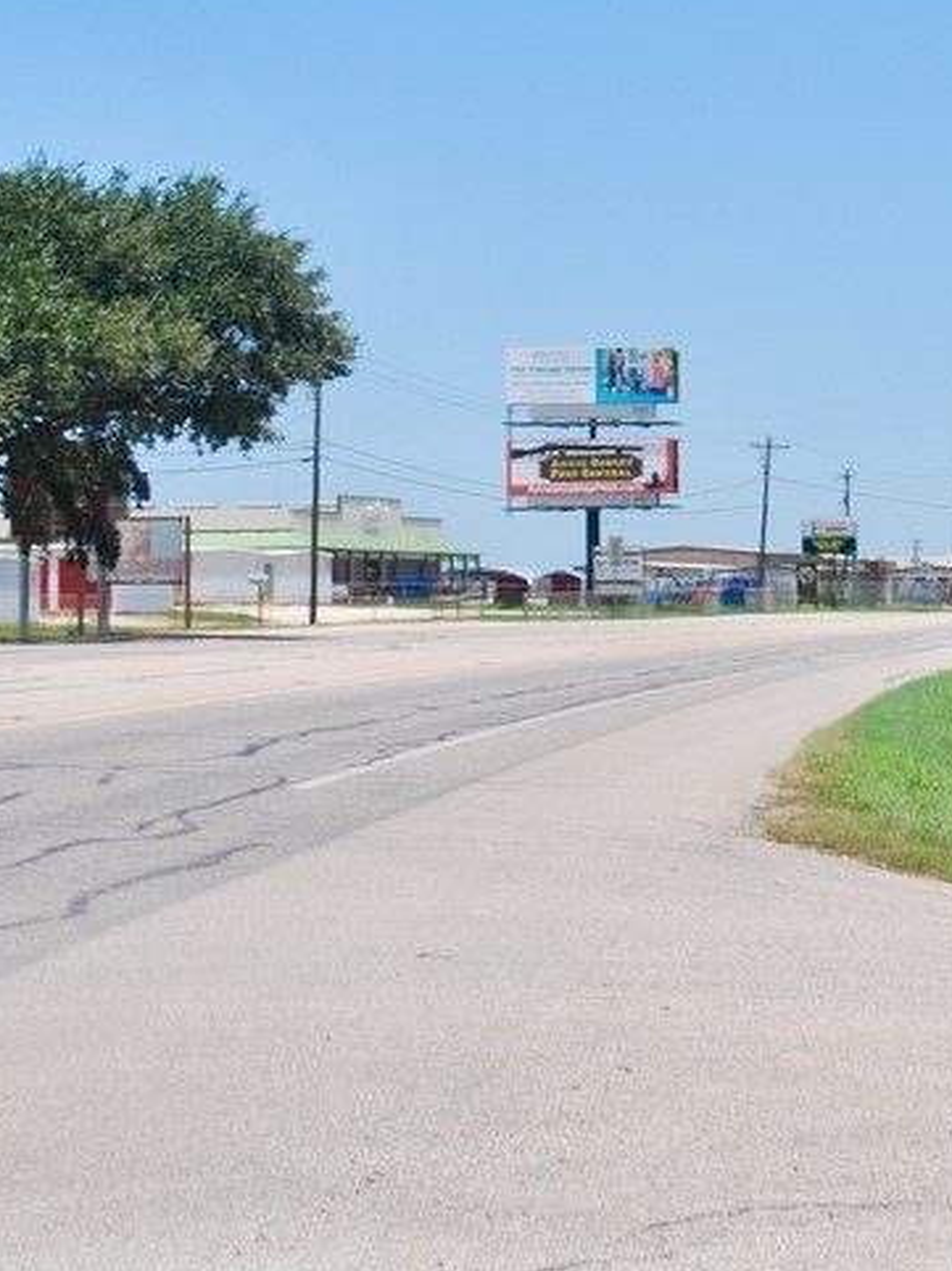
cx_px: 769
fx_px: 3453
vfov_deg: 20.8
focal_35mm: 94
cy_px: 419
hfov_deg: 15.6
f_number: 8
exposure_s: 1/250
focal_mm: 29
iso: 100
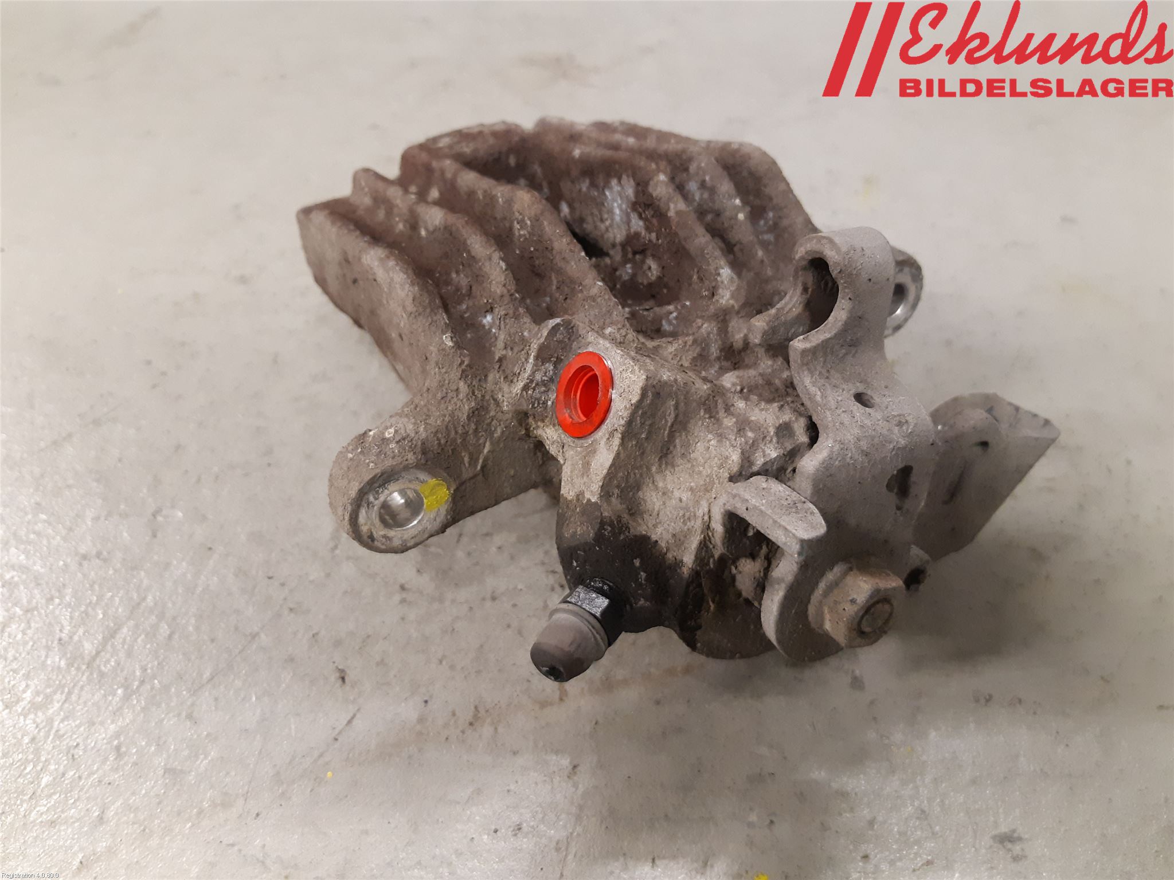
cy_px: 440
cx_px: 587
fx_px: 882
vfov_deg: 53.1
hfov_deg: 67.3
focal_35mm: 26
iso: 320
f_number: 1.7
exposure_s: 1/50
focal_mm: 3.93
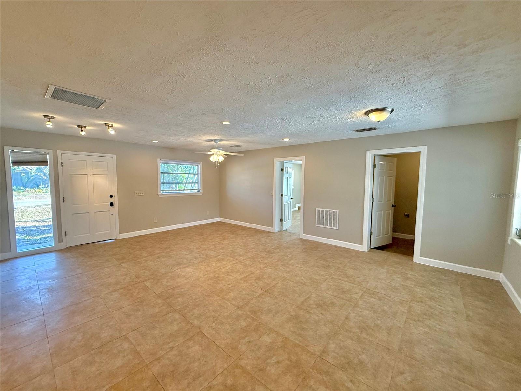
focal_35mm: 14
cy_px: 196
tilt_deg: -3.6
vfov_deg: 85.7
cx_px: 260
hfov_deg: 102.1
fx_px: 211
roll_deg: -0.1
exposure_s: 1/120
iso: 200
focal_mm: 2.22
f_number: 2.2
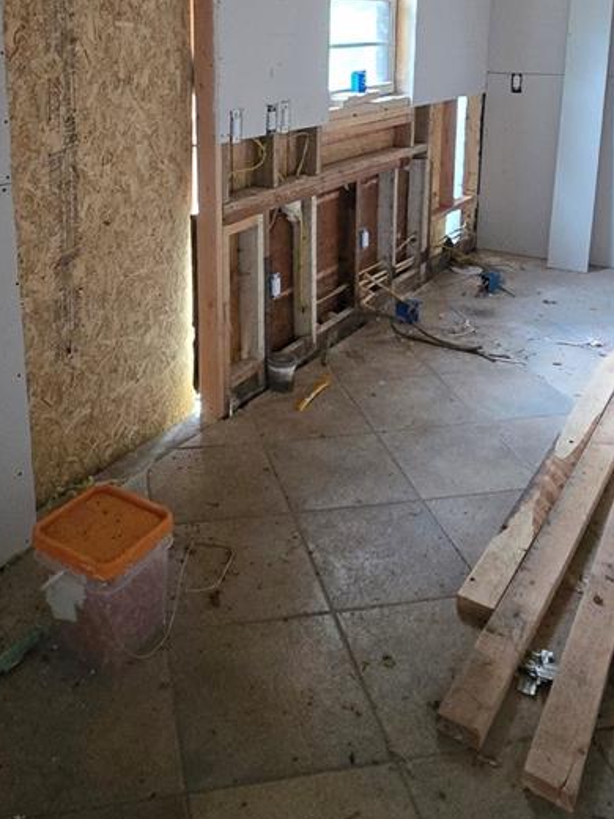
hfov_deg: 46.2
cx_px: 216
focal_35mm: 30
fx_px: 709
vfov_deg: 56.4
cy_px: 184
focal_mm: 2.2
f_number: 2.2
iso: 1250
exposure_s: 1/60
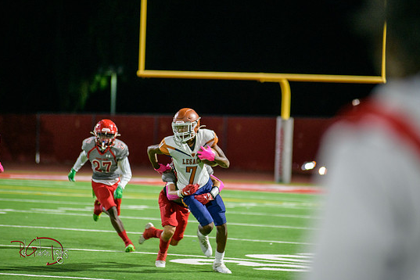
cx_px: 217
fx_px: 2520
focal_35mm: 216
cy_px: 138
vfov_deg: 6.4
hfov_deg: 9.5
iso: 1600
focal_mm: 200
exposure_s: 1/250
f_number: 2.8
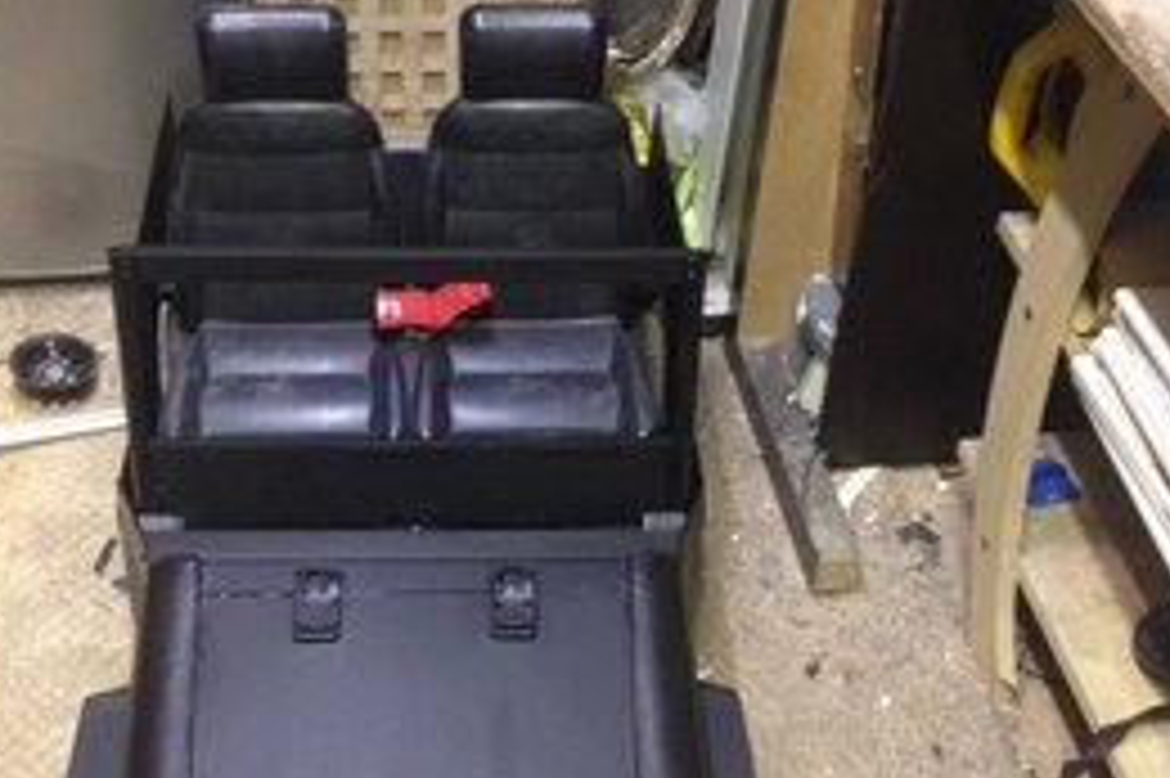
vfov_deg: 24.1
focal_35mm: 56
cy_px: 490
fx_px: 1819
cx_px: 508
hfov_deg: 35.6
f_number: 2.4
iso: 500
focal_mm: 4.28
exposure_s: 1/17
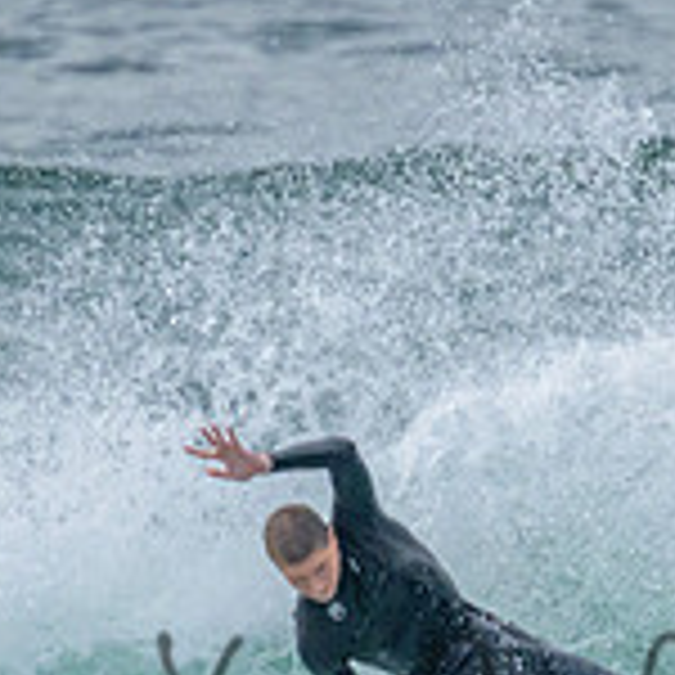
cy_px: 664
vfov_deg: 0.7
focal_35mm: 2627
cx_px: 621
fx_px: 57955
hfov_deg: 0.7
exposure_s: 1/2000
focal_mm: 800
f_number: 11
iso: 2800
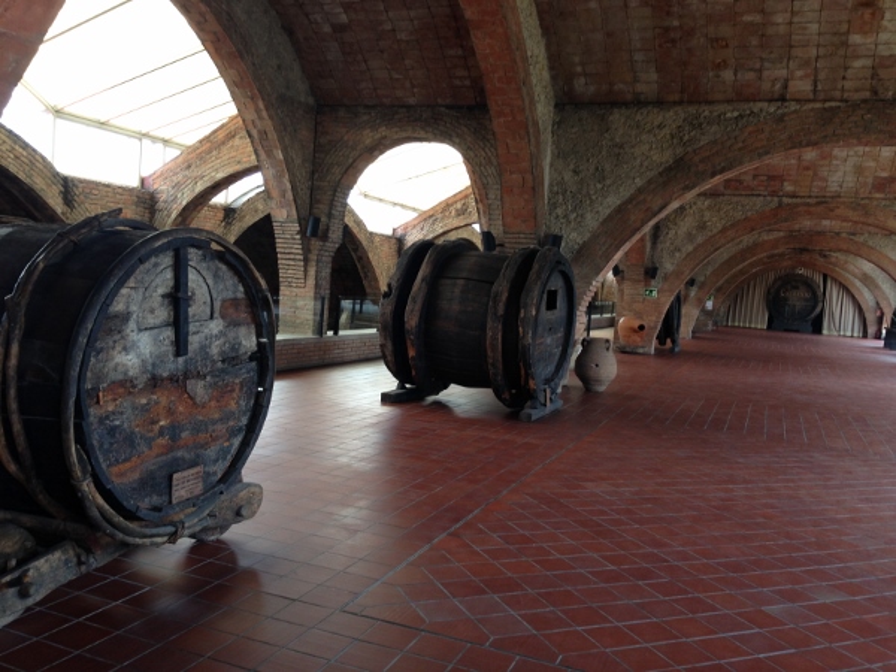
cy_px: 336
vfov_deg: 42.9
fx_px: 854
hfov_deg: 55.4
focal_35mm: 33
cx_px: 448
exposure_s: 1/30
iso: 50
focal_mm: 4.12
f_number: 2.4
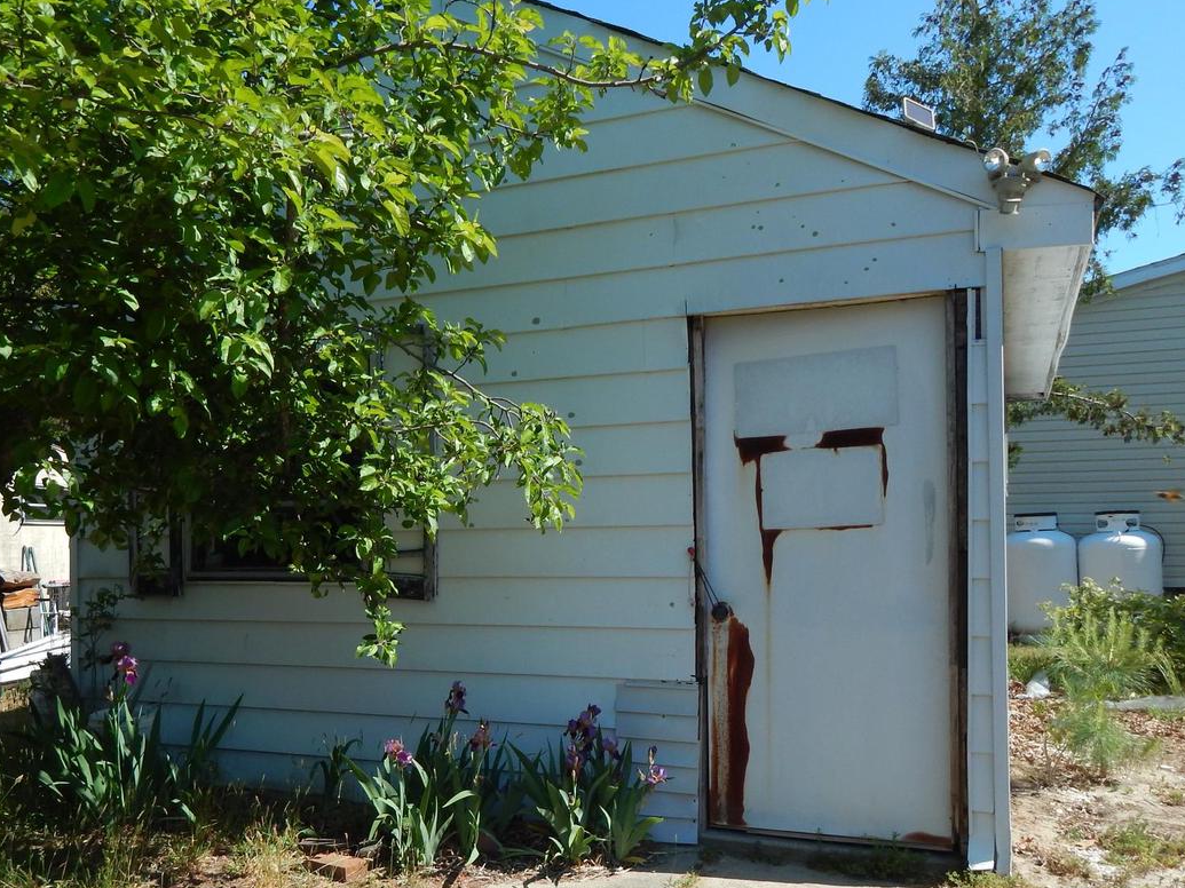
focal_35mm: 32
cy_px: 563
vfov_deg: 43.8
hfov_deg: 56.7
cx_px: 521
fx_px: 1095
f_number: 3
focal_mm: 4
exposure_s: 1/1500
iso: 125
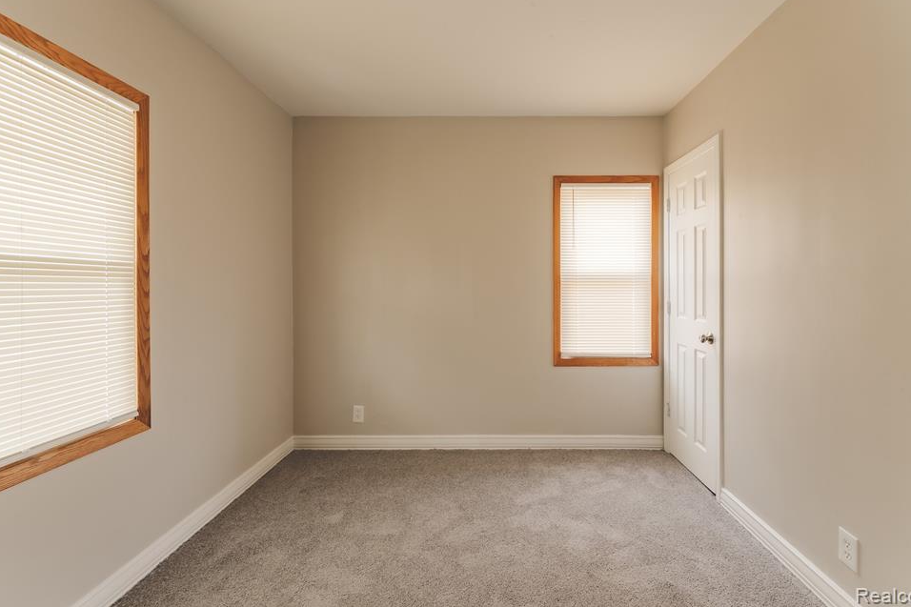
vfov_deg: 77.2
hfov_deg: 100.4
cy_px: 286
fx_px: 379
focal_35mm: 15
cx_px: 464
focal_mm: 14
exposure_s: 1/2
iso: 250
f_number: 18
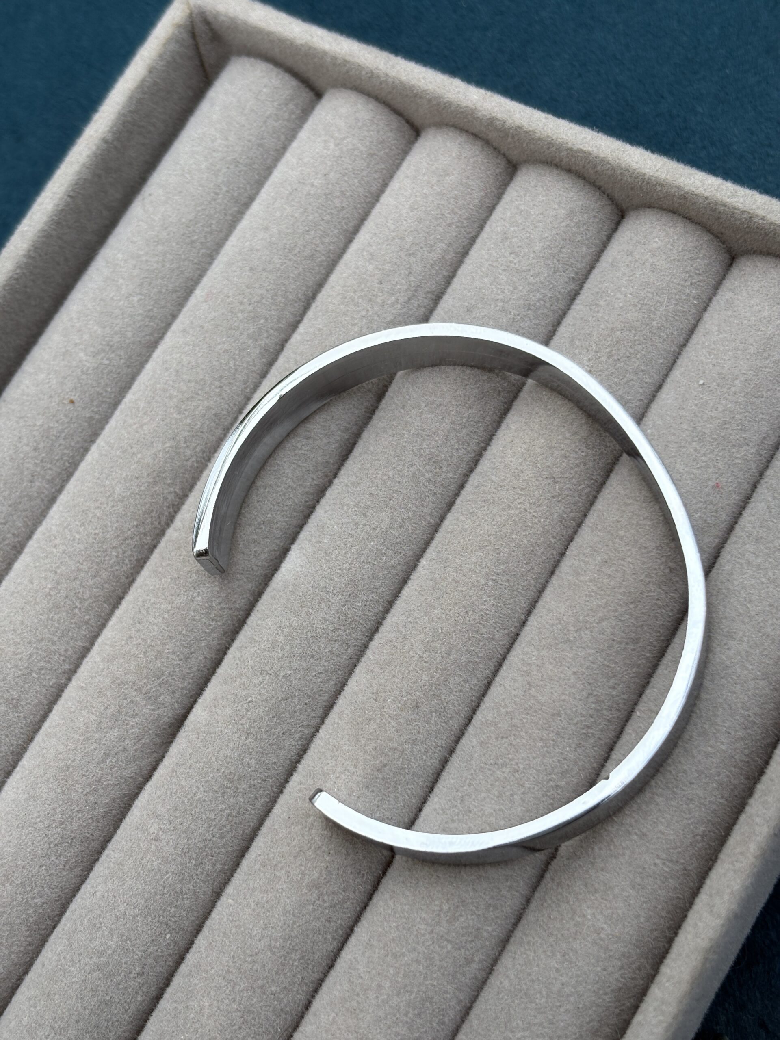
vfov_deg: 36.8
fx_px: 1562
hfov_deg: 28.0
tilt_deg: -72.9
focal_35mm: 52
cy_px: 520
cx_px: 390
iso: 32
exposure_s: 1/1709
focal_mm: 5.96
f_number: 1.6
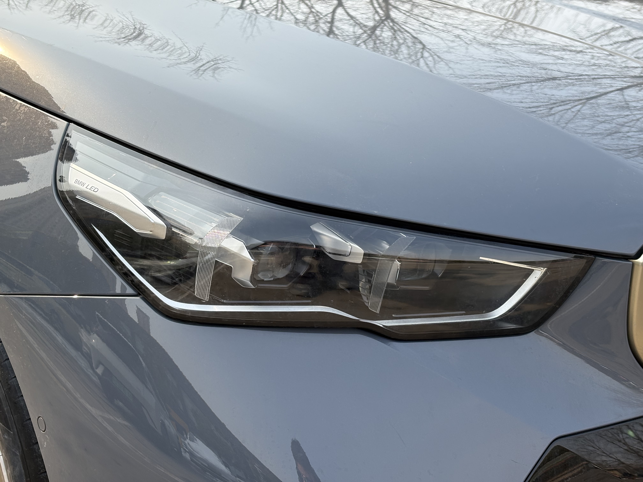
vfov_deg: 28.0
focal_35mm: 52
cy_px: 241
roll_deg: +0.5
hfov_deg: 36.8
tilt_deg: -15.7
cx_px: 322
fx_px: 966
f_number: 1.6
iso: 32
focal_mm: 5.96
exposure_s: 1/1393
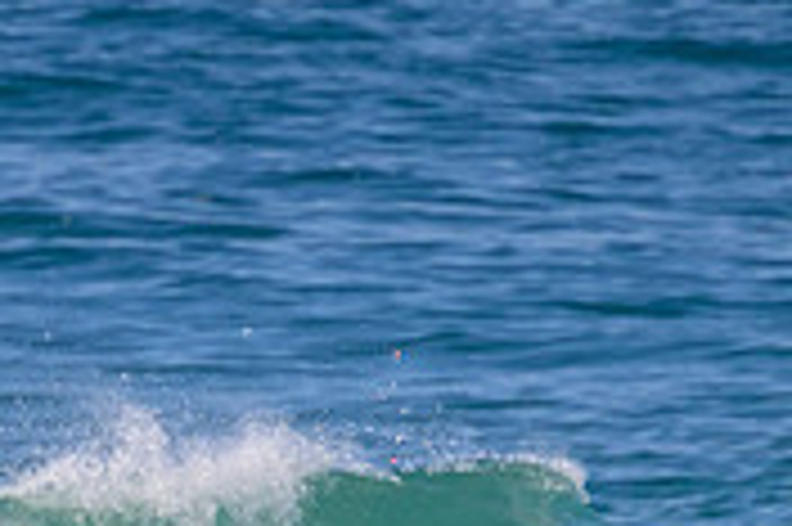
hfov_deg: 0.8
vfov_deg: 0.5
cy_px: 632
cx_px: 45
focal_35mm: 2638
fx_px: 57981
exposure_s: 1/2000
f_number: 11
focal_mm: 800
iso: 1600
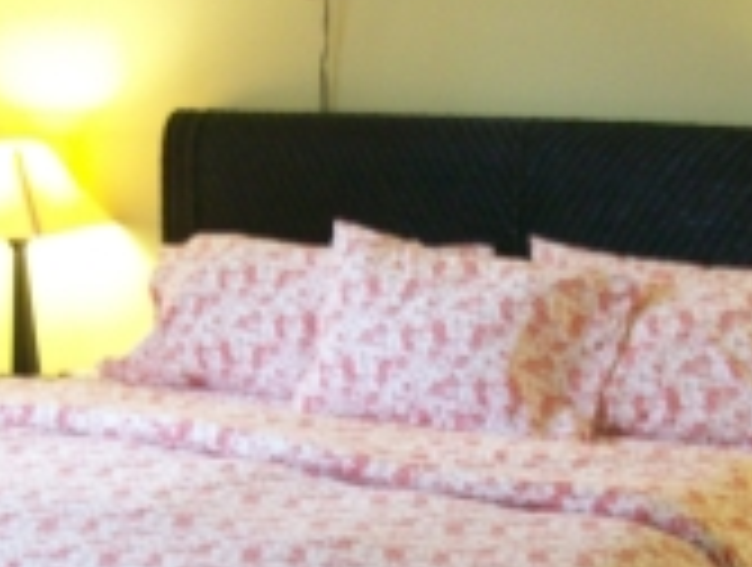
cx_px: 356
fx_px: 1872
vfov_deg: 16.8
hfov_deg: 22.7
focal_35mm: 86
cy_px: 603
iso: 160
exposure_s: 1/9.89
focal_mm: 6
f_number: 2.7
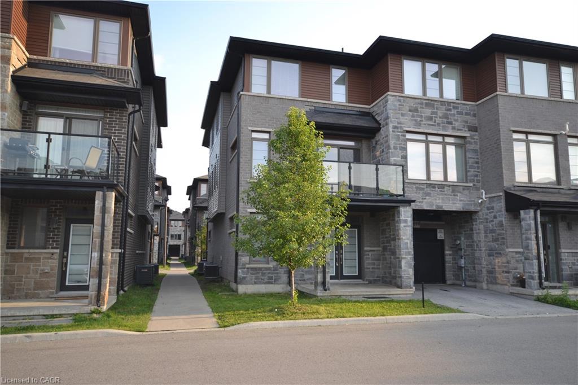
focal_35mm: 27
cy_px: 192
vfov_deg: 47.9
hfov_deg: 67.4
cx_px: 289
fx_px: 433
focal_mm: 18
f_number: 5.6
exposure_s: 1/125
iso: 160
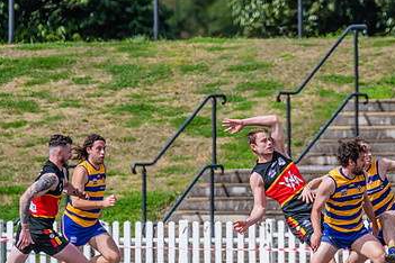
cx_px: 329
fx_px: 11849
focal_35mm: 1080
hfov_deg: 1.9
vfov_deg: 1.3
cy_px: 201
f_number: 13
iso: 800
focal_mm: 600
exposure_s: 1/1600
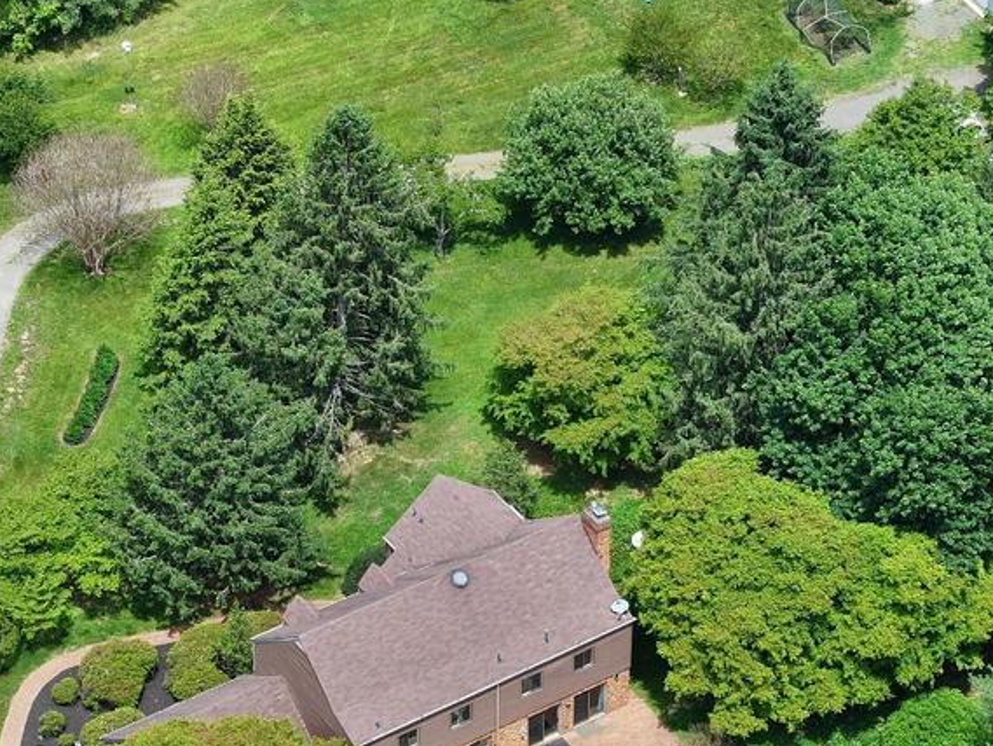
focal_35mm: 126
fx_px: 3615
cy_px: 477
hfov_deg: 15.6
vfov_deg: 11.8
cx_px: 431
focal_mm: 19.35
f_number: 2.8
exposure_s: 1/833
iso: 100
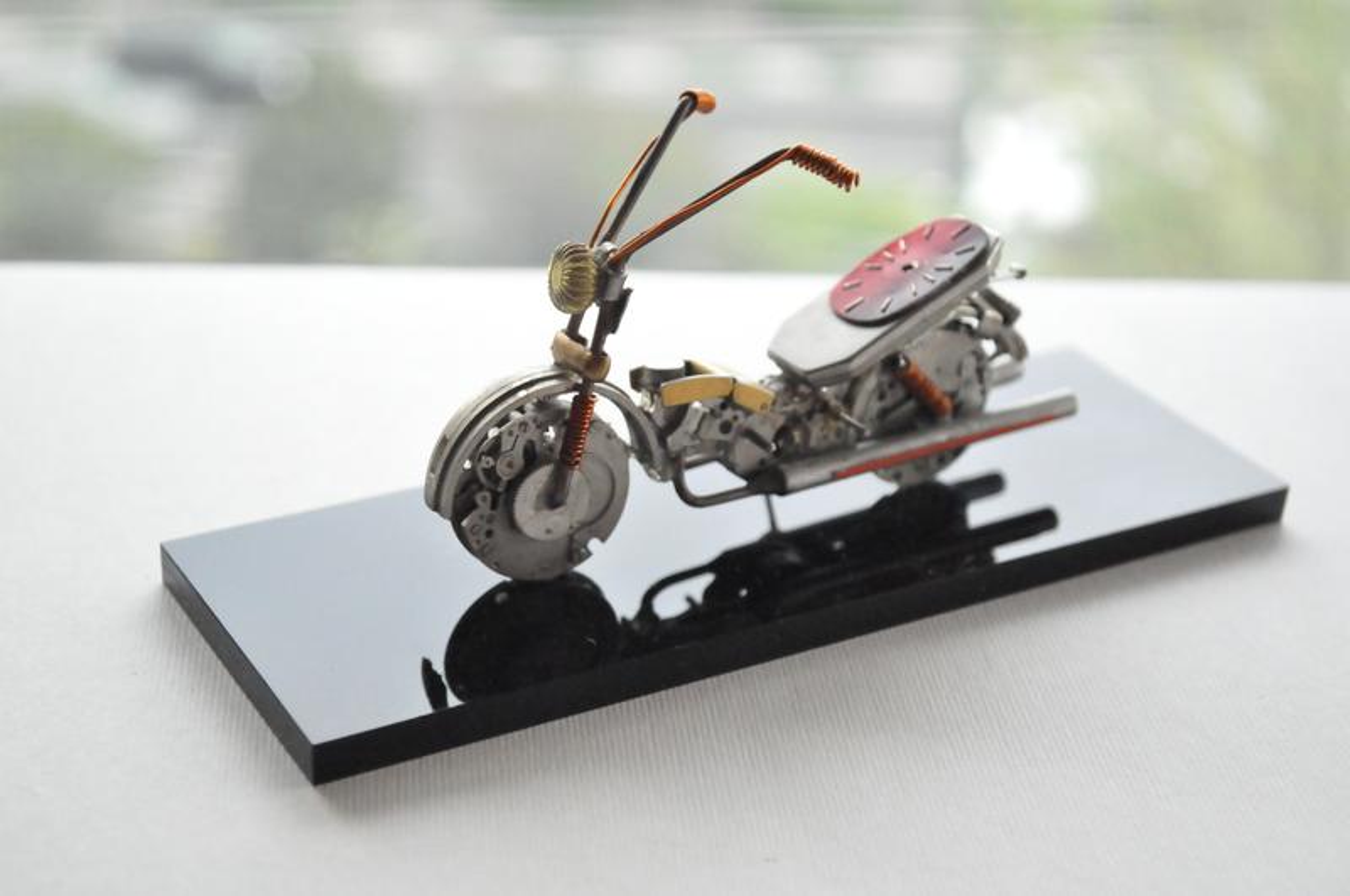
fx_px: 2471
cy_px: 448
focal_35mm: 66
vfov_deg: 20.6
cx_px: 675
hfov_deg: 30.6
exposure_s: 1/1600
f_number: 5.3
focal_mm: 44
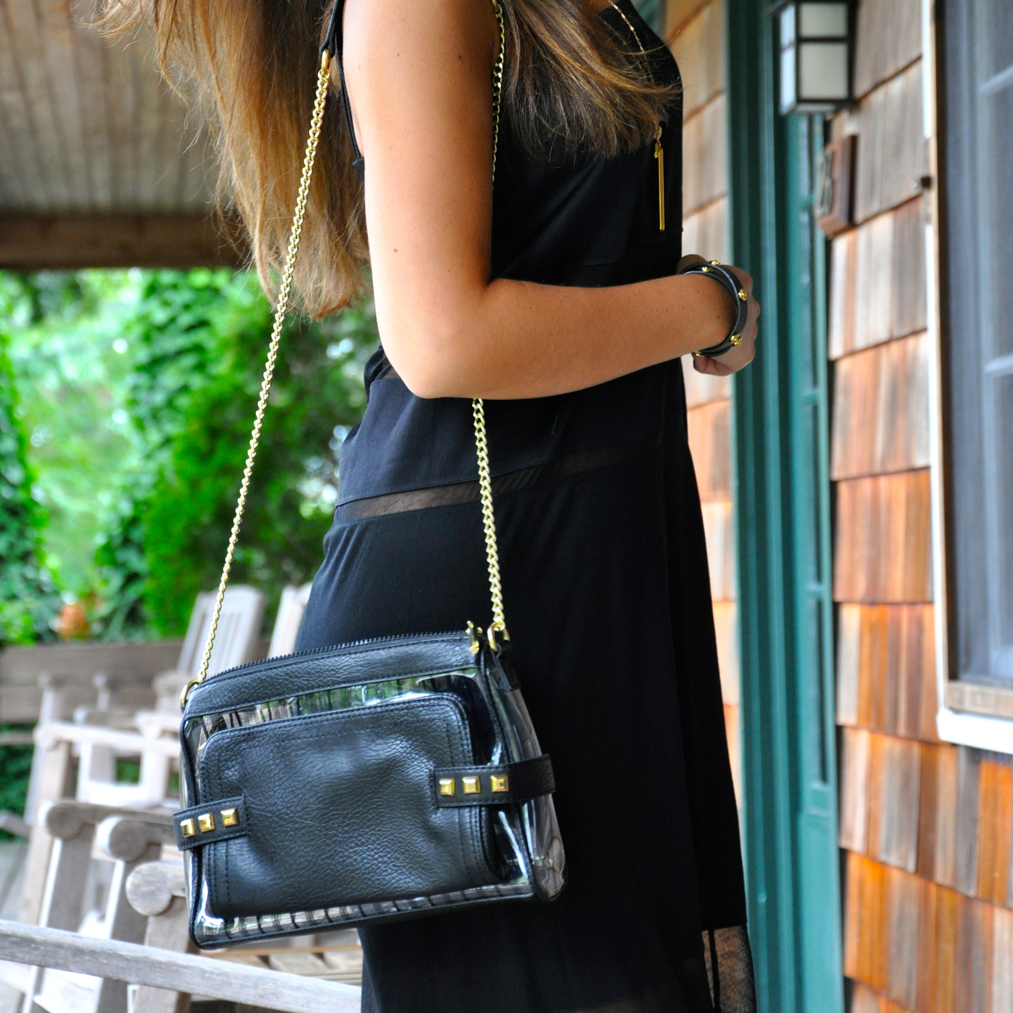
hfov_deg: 13.7
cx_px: 506
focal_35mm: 127
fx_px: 4205
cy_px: 339
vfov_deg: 13.7
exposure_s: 1/50
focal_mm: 66
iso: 800
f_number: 5.3
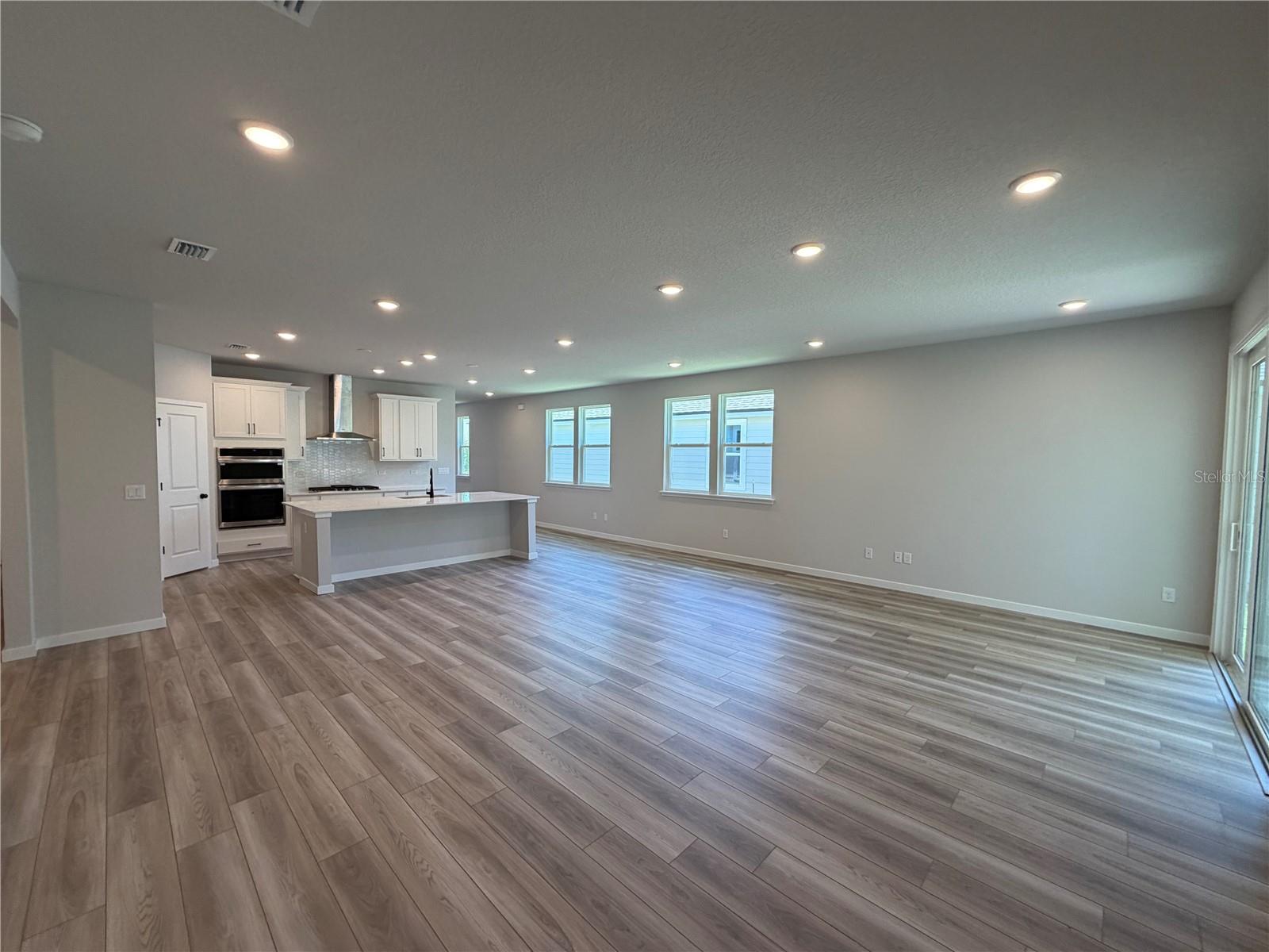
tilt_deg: -2.2
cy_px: 476
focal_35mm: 14
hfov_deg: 102.1
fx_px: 513
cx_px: 634
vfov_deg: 85.7
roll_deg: +0.3
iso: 160
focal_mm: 2.22
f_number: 2.2
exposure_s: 1/120
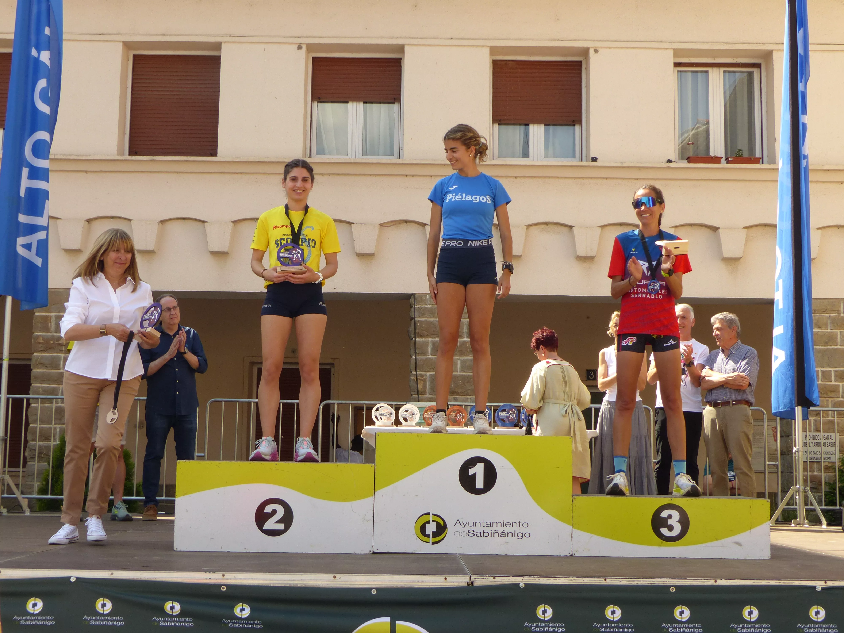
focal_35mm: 52
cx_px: 422
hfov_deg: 36.8
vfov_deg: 28.0
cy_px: 316
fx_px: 1268
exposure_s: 1/320
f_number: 4
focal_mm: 9.4
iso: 100
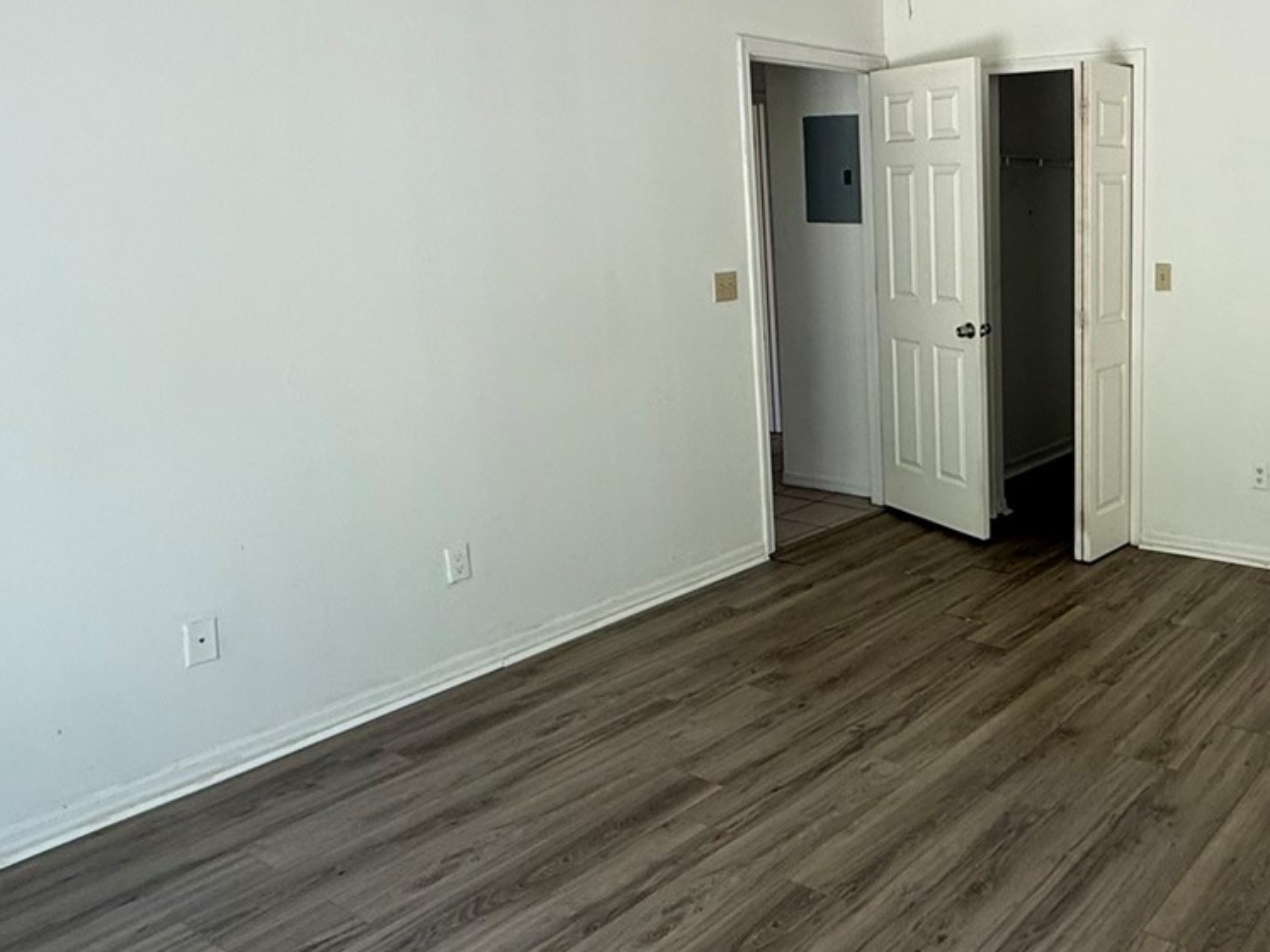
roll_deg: +0.1
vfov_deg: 46.3
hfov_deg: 54.1
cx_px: 1085
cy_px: 350
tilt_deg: -8.1
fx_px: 1100
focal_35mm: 30
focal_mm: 2.22
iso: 125
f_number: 2.2
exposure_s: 1/99
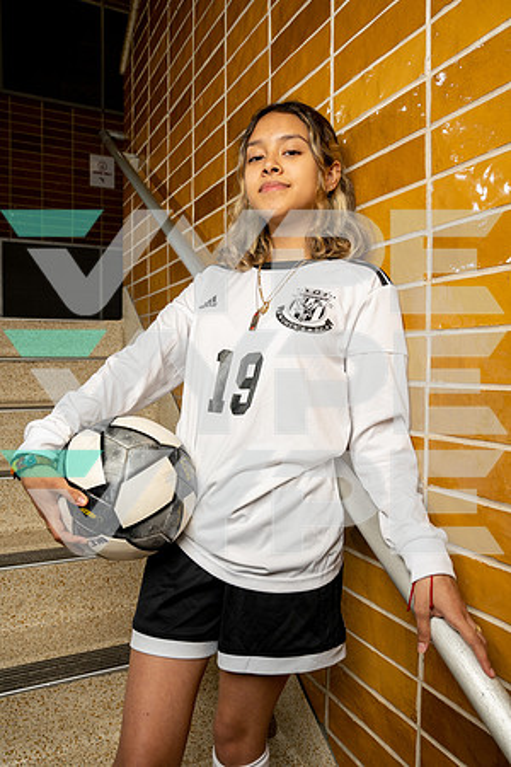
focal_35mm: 27
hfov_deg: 47.9
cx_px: 256
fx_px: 575
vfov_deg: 67.4
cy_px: 384
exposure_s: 1/250
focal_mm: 27
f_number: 8
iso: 200
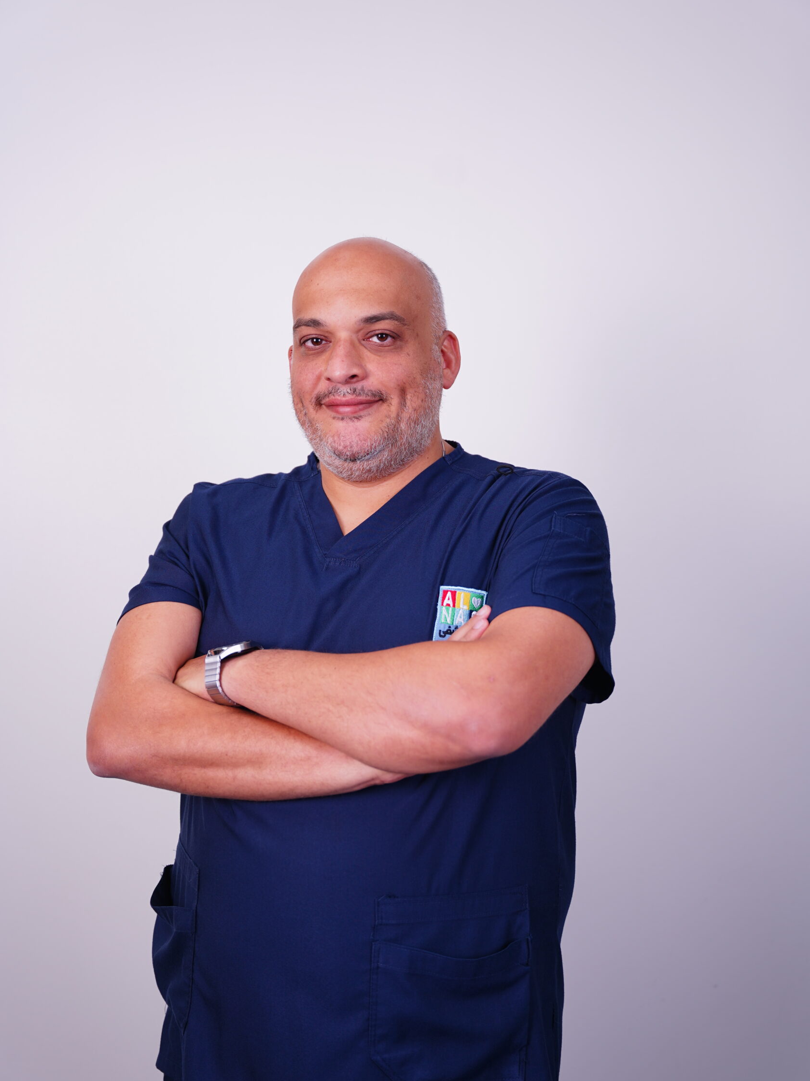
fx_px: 1387
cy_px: 555
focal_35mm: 44
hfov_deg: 32.6
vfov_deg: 42.6
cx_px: 411
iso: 100
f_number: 2.8
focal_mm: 40.4
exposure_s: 1/125
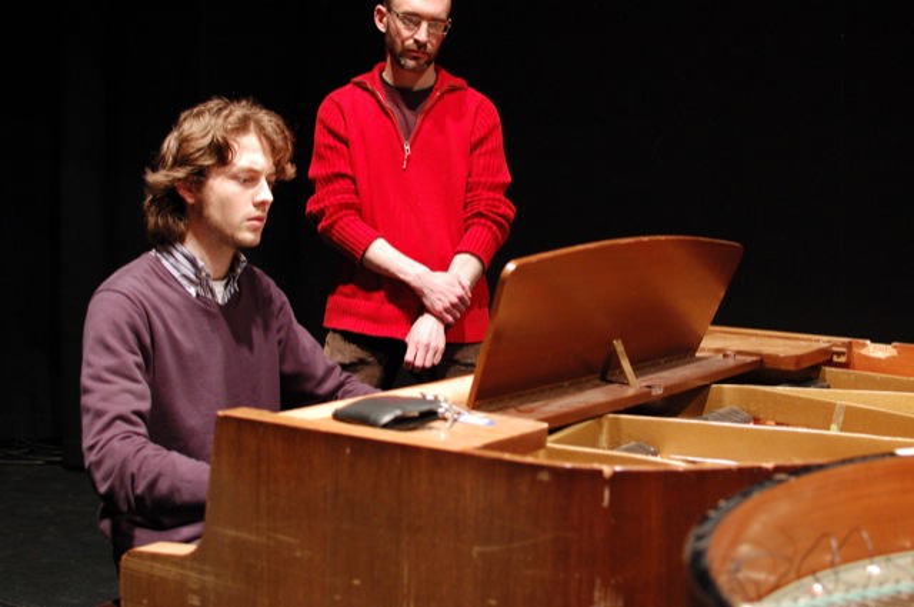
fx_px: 1331
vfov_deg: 25.7
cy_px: 304
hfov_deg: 37.9
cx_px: 457
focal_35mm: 52
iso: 1600
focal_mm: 35
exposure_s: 1/40
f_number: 3.2
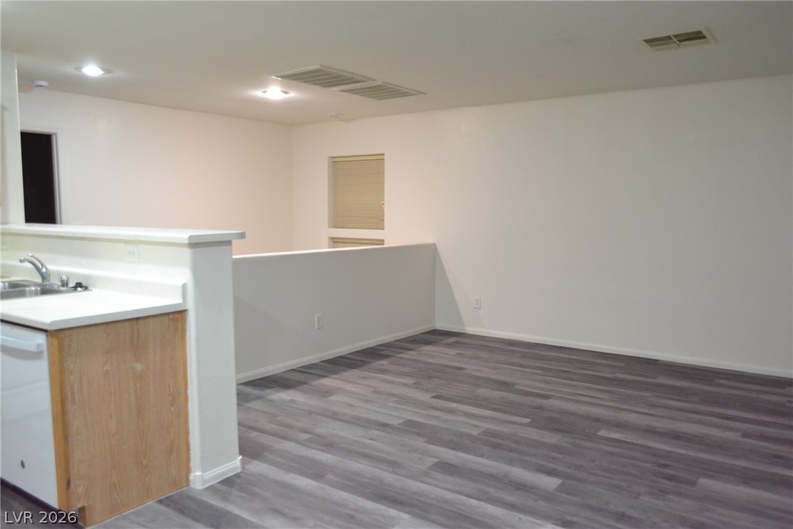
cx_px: 396
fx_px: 595
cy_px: 264
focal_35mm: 27
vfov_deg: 47.9
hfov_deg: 67.4
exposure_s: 1/60
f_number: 3.5
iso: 2200
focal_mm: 18
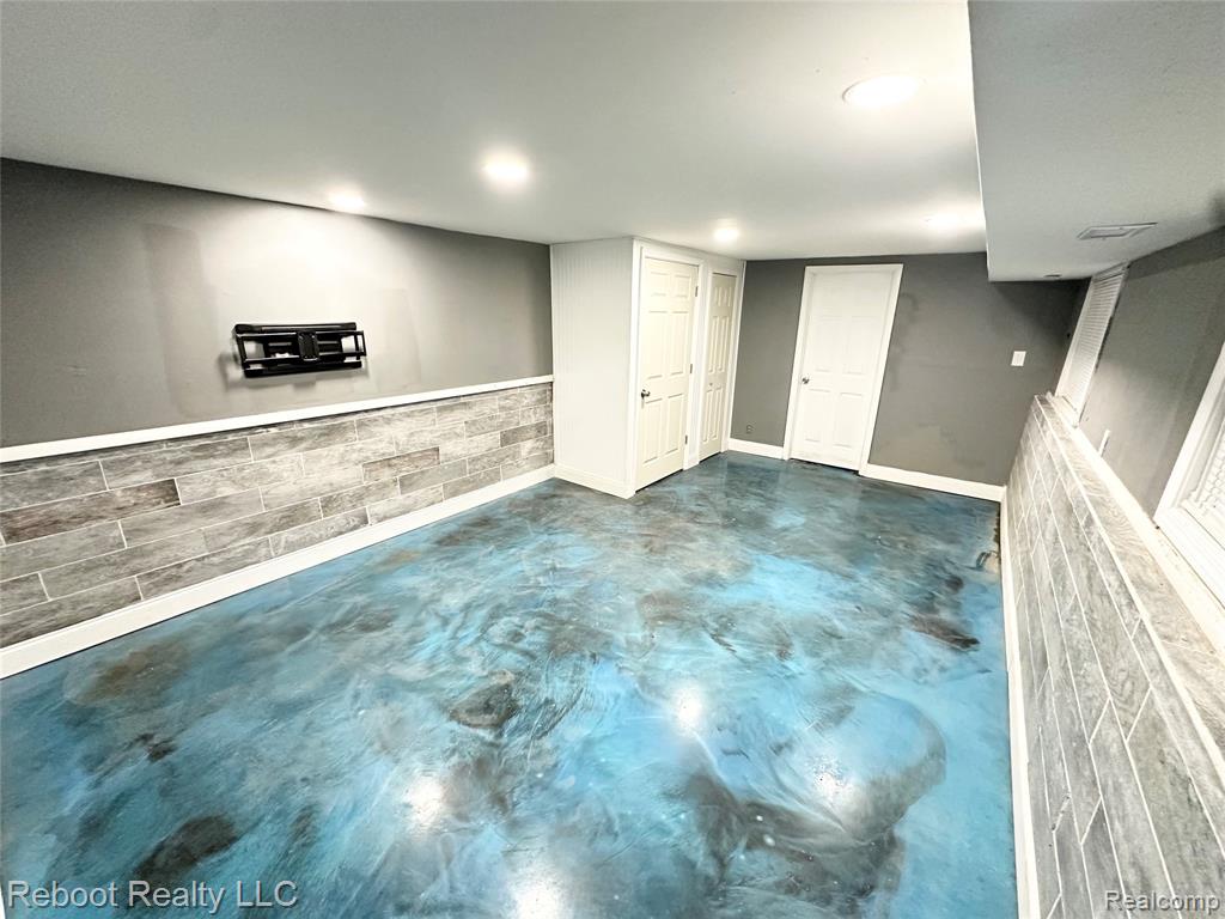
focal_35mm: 14
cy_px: 460
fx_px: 495
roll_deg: -1.4
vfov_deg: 85.7
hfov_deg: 102.1
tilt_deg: -16.3
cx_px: 612
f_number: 2.2
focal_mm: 2.22
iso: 500
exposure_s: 1/60
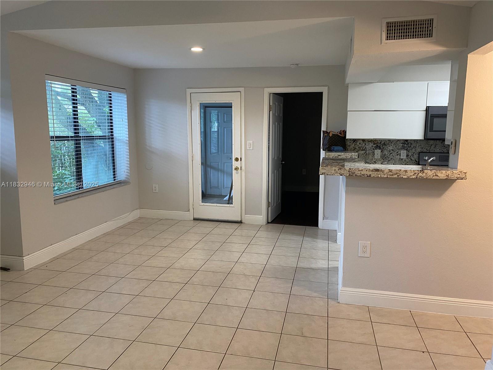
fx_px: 370
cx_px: 246
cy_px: 185
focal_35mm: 26
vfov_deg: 53.1
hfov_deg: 67.3
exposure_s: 1/60
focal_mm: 4.25
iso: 125
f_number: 1.8
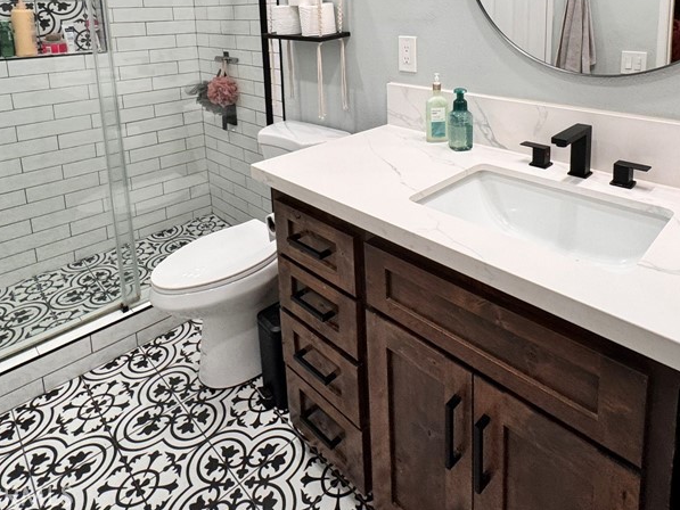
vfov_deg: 51.8
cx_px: 391
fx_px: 472
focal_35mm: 24
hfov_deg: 71.2
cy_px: 75
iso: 125
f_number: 2.2
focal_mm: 2.22
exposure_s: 1/120
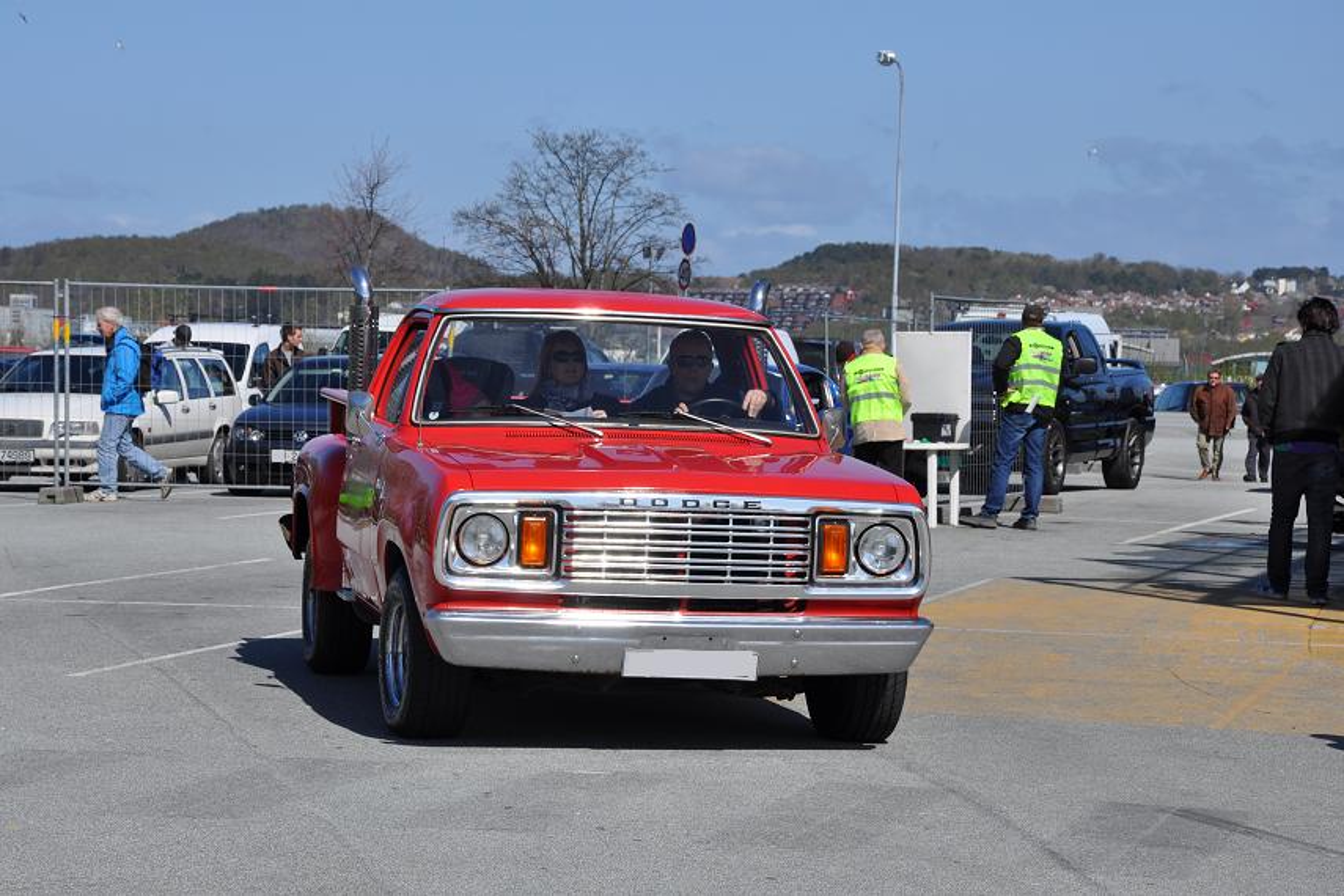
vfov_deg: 12.2
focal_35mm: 112
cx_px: 672
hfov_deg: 18.2
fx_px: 4200
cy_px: 448
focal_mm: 75
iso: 200
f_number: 11
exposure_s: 1/500
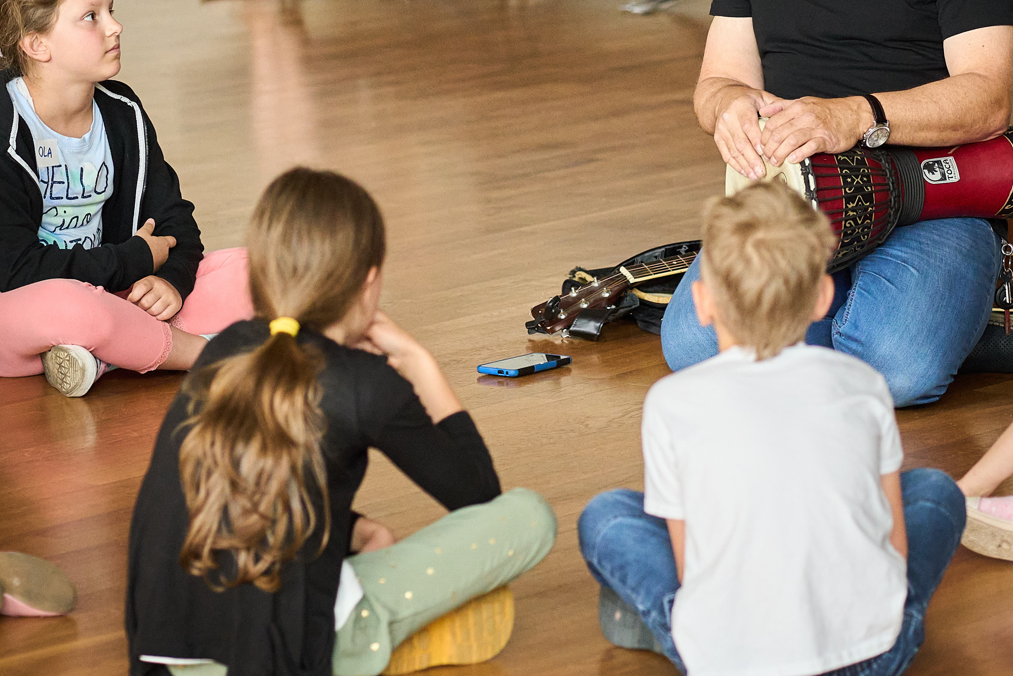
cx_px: 536
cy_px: 103
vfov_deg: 6.8
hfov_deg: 10.2
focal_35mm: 202
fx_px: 5685
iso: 2000
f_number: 2.8
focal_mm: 85
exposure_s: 1/320
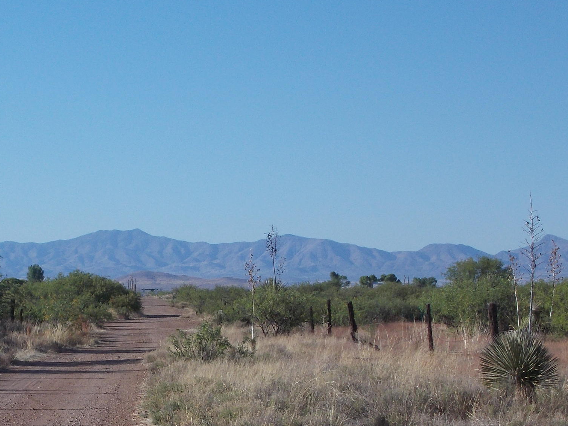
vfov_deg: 9.8
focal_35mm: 151
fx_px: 2477
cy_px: 292
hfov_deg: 12.9
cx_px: 23
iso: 80
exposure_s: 1/500
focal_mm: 13.5
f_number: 5.8
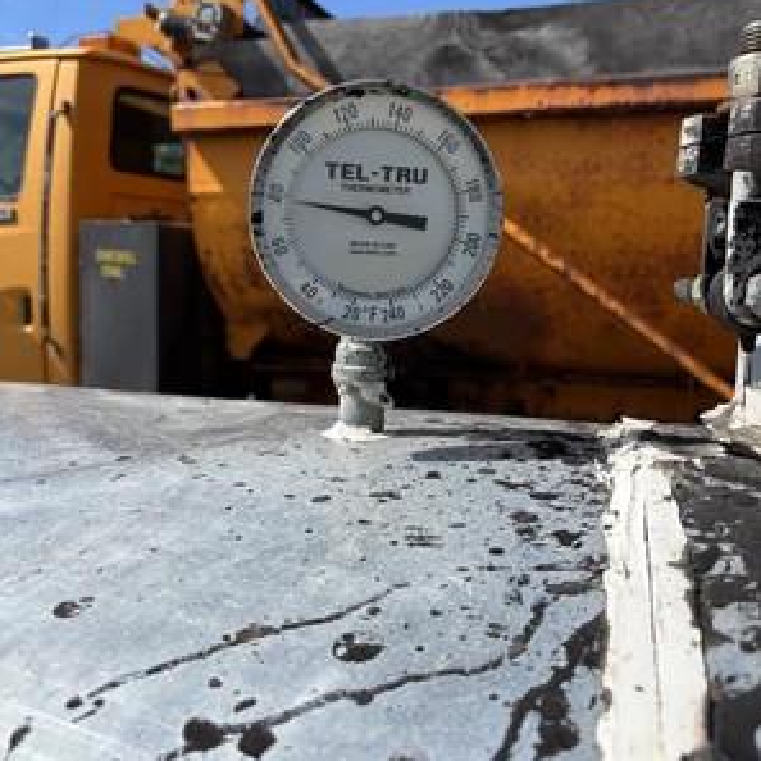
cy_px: 336
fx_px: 771
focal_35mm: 31
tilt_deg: -5.0
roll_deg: -2.4
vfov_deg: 52.4
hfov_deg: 52.5
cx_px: 382
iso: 50
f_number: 1.6
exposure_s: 1/3937
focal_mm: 5.96
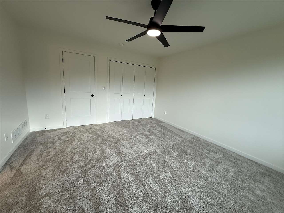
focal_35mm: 14
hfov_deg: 102.1
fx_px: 115
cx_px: 142
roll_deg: -5.0
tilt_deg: -9.5
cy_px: 106
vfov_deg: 85.7
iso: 100
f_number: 2.2
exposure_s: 1/120
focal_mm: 2.22
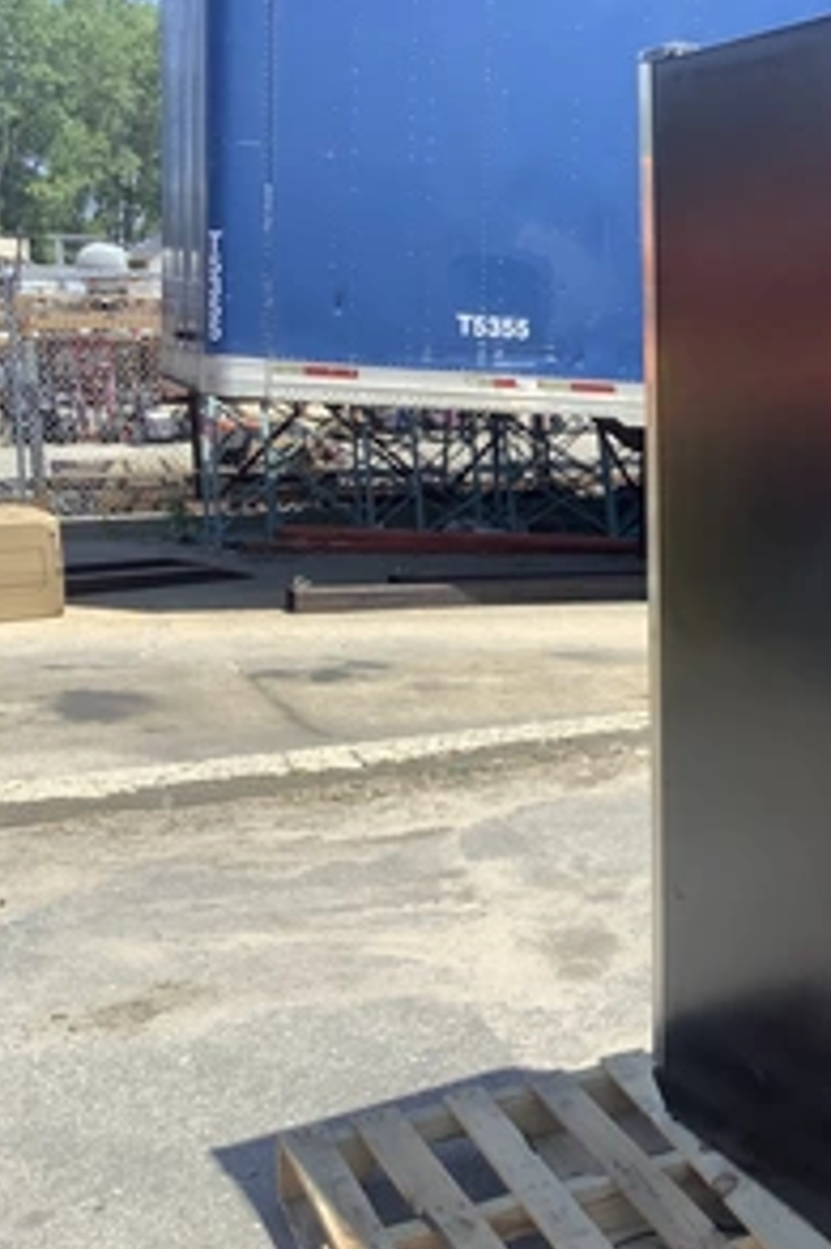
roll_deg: -1.4
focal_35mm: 44
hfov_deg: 28.7
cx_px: 822
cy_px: 635
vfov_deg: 44.5
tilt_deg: -10.6
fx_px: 1525
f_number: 2.4
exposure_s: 1/754
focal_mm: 3.3
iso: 25
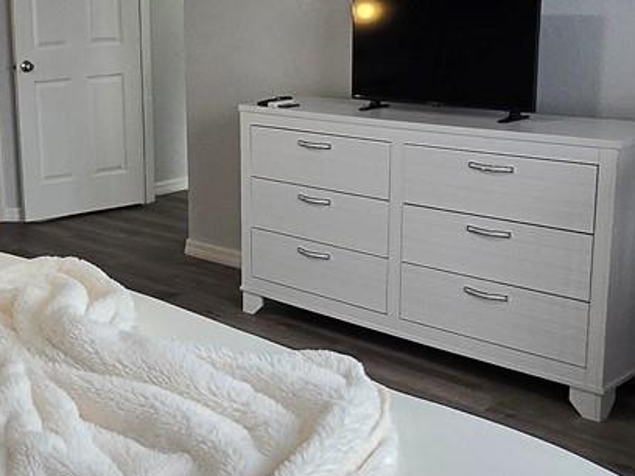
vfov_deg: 28.5
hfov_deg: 35.8
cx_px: 96
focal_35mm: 51
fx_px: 936
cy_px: 199
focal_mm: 1.7
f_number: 2.2
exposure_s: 1/60
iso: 100
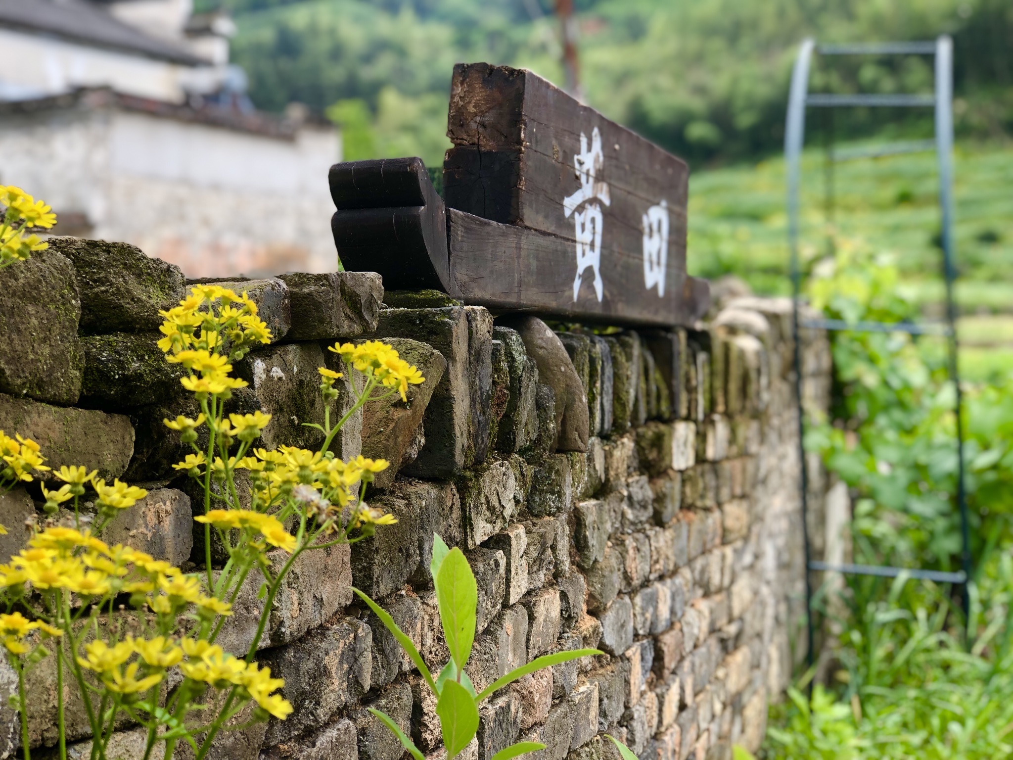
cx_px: 506
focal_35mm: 57
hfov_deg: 33.8
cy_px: 380
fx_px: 1668
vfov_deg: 25.7
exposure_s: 1/145
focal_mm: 6.6
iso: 20
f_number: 2.8
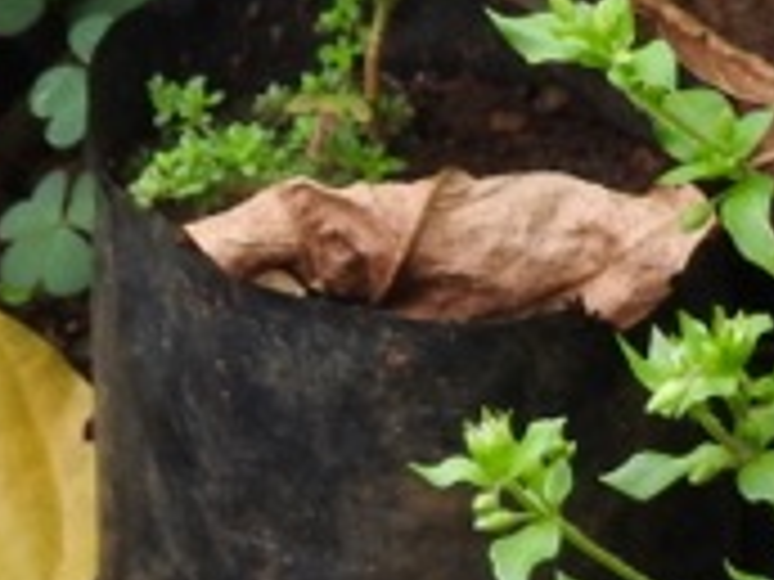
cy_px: 1574
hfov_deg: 6.8
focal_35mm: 290
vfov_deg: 4.9
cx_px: 306
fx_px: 6484
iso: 100
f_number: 5
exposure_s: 1/40
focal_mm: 9
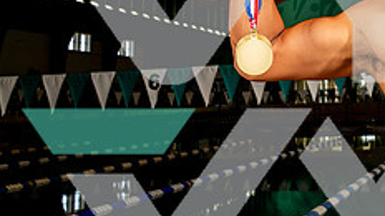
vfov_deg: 18.5
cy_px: -4
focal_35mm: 63
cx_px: 450
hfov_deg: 29.2
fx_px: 643
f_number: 7.1
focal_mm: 24
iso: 400
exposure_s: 1/125
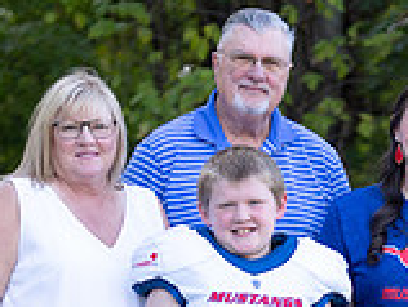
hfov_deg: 7.0
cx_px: 374
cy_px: 388
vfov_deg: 5.3
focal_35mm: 282
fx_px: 3329
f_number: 2.8
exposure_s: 1/320
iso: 250
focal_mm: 80
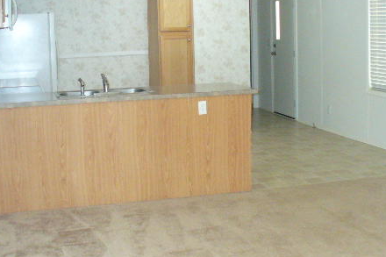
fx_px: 600
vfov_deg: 24.1
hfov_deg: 35.6
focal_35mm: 56
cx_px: 200
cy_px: 86
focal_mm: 6.1
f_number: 2.8
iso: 400
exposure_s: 1/30
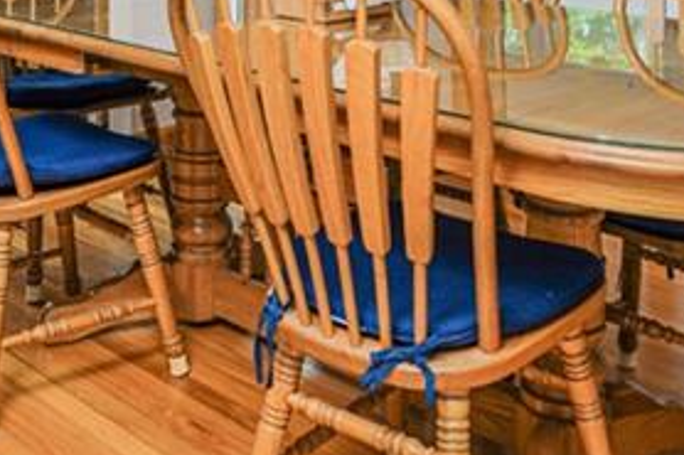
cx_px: 251
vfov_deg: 20.7
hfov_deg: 33.8
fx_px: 1120
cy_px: -155
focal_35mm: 59
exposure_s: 1/30
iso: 64
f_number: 4
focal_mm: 16
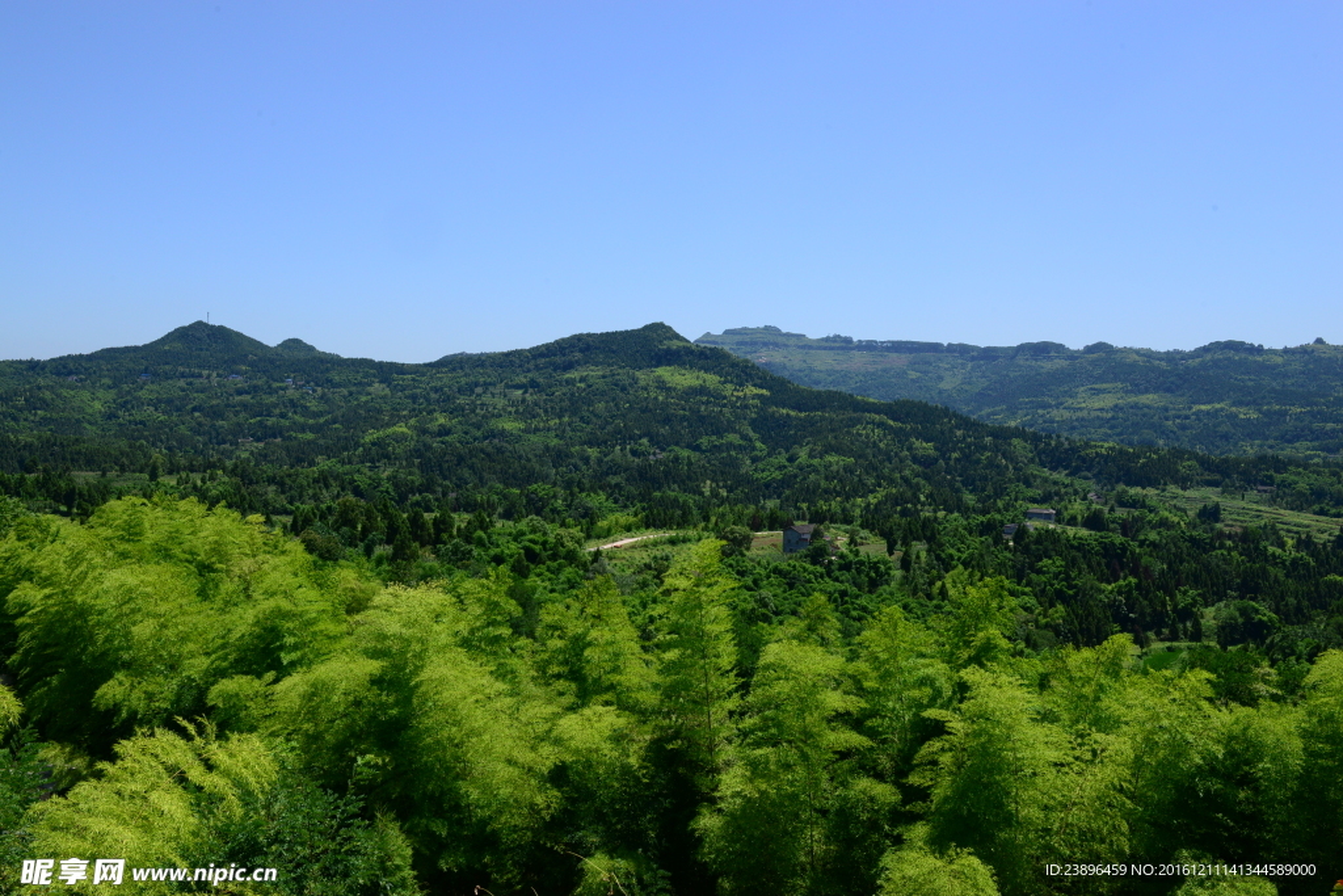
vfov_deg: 46.4
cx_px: 672
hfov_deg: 65.5
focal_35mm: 28
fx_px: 1045
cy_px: 448
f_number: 14
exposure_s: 1/800
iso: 800
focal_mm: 28
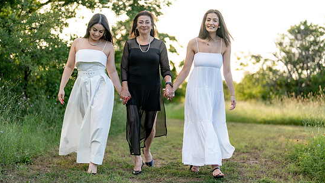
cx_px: 152
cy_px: 86
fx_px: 482
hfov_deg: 37.2
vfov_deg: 21.4
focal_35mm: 56
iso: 100
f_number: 1.2
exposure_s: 1/1250
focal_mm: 50
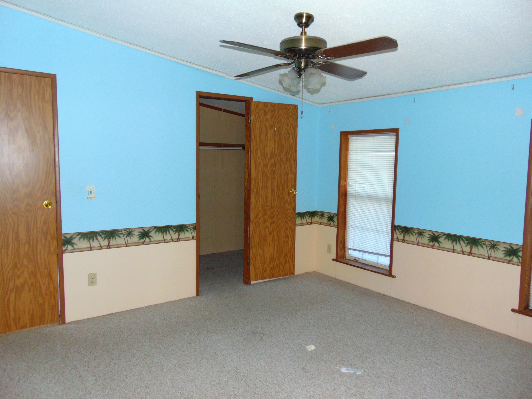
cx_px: 266
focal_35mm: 25
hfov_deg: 69.4
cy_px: 200
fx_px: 384
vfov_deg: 54.9
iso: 200
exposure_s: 1/30
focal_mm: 4.5
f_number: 3
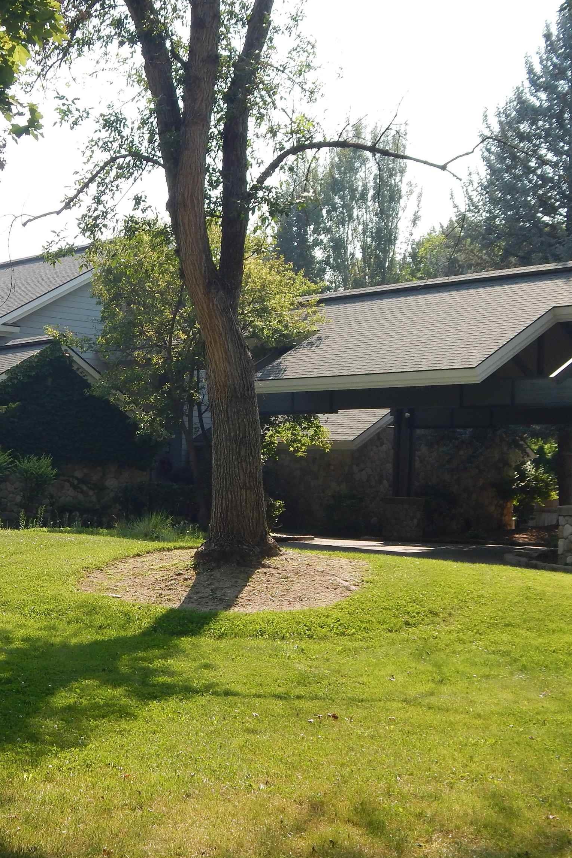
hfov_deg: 25.2
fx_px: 1263
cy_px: 430
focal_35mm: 53
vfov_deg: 37.5
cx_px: 149
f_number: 3.4
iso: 125
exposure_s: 1/640
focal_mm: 6.8
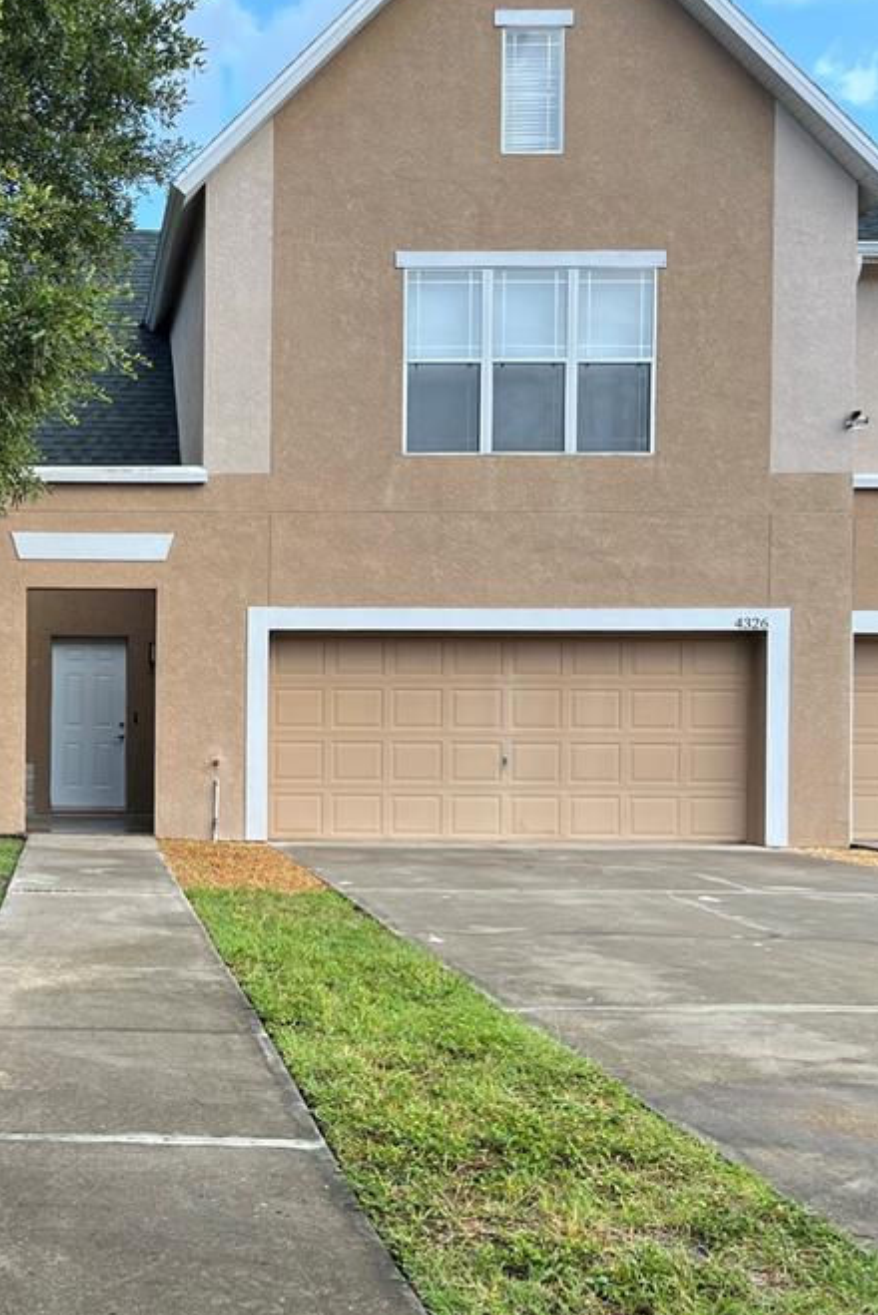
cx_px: 60
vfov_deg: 46.3
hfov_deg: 30.3
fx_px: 1535
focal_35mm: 42
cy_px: 738
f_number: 1.6
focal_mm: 5.1
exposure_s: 1/415
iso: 50
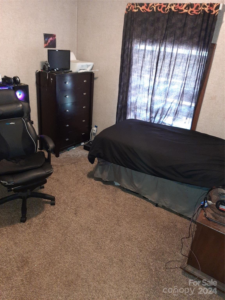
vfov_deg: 67.3
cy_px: 150
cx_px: 112
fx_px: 225
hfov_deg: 53.1
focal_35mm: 26
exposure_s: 1/20
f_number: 1.7
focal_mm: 3.93
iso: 400
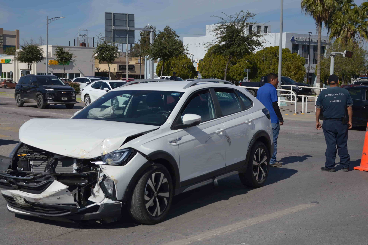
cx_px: 158
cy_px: 121
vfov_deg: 23.0
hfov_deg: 33.9
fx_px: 603
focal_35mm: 59
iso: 100
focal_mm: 34
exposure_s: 1/1600
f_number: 4.2
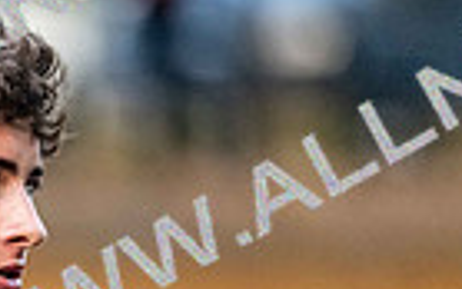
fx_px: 21413
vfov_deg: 0.8
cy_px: 447
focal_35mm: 1700
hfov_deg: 1.2
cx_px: -306
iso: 8000
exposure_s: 1/2500
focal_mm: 400
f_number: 4.5
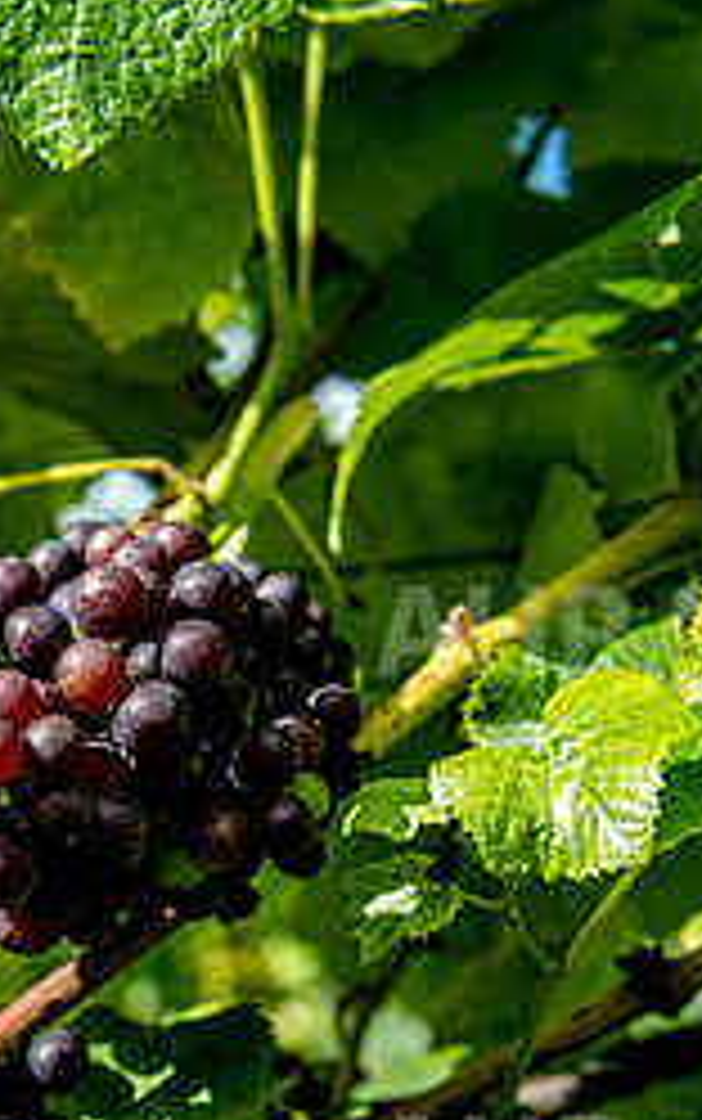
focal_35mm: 70
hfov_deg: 18.3
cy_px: 936
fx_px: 2139
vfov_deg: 28.6
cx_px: 58
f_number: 6.3
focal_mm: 38
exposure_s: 1/500
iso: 180
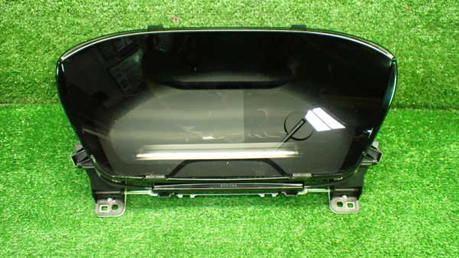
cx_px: 230
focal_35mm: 35
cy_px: 118
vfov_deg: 33.7
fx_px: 426
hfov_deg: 56.6
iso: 800
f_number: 2.4
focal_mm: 5.79
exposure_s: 1/50
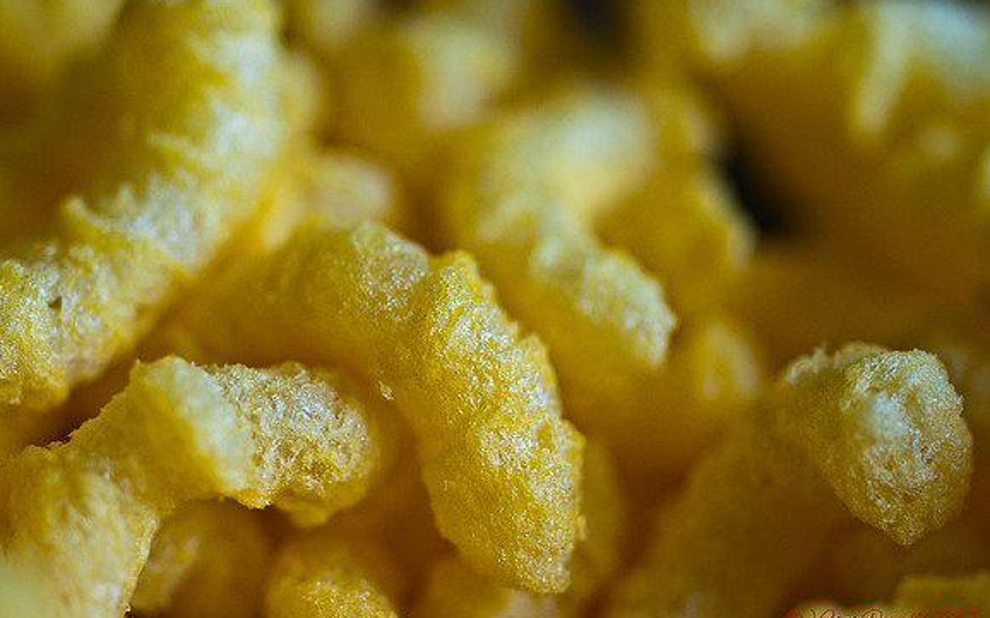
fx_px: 2482
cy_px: 321
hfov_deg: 22.6
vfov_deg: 14.2
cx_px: 495
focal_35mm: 92
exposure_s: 1/160
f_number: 4
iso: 400
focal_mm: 60
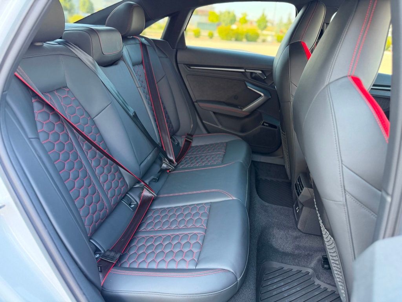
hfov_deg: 71.6
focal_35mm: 24
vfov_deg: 56.8
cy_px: 151
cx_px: 201
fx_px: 279
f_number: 1.78
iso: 200
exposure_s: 1/61
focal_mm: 6.76
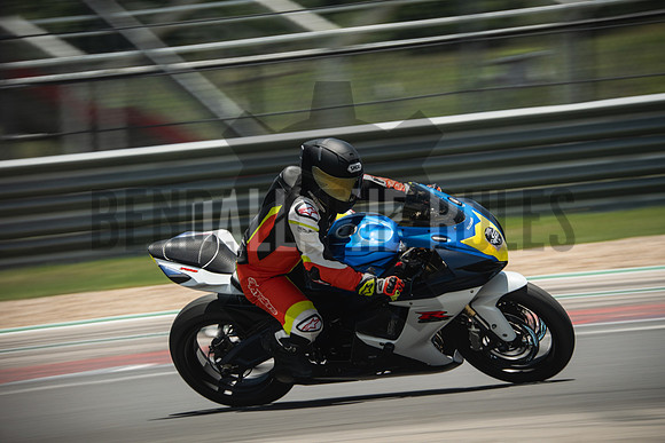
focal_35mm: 600
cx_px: 332
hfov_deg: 3.4
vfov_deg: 2.3
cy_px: 222
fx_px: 11085
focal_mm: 400
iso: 160
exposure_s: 1/160
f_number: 10
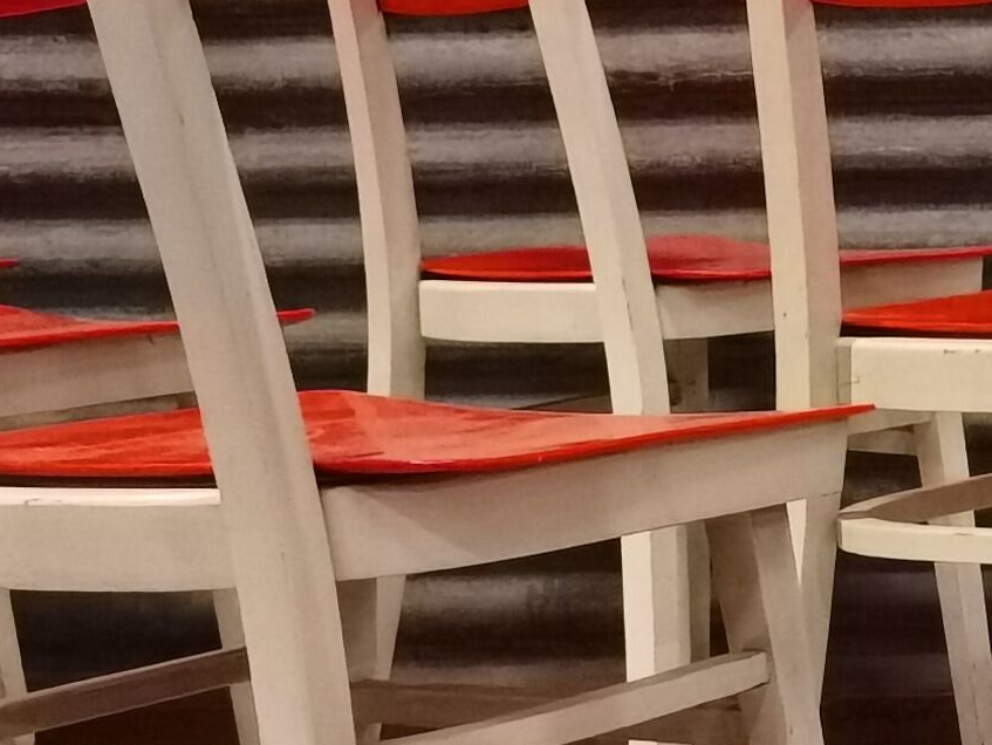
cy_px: 706
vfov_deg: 10.2
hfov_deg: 12.8
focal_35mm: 145
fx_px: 4157
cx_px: 1578
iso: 640
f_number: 1.9
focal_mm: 6.71
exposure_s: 1/33.3
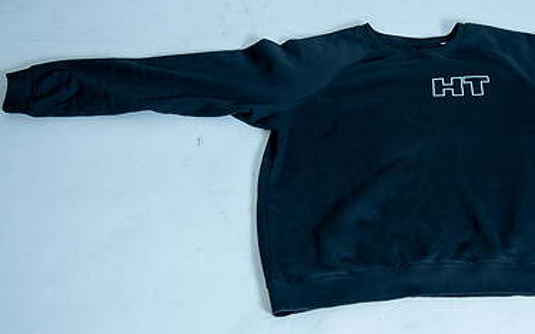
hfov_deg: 34.6
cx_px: 425
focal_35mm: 57
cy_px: 155
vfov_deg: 22.7
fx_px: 831
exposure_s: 1/125
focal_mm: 34
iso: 320
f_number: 4
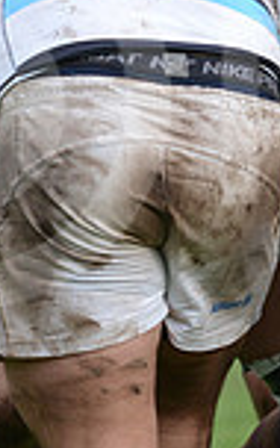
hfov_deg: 2.2
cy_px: 102
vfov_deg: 3.6
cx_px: 460
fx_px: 7130
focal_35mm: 584
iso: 500
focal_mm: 150
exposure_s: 1/1000
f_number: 4
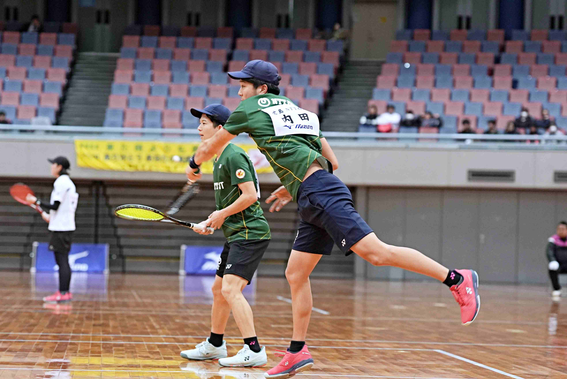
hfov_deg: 12.8
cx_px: 284
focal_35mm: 160
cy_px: 190
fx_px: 2522
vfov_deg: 8.6
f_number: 2.8
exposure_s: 1/400
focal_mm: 107
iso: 1600
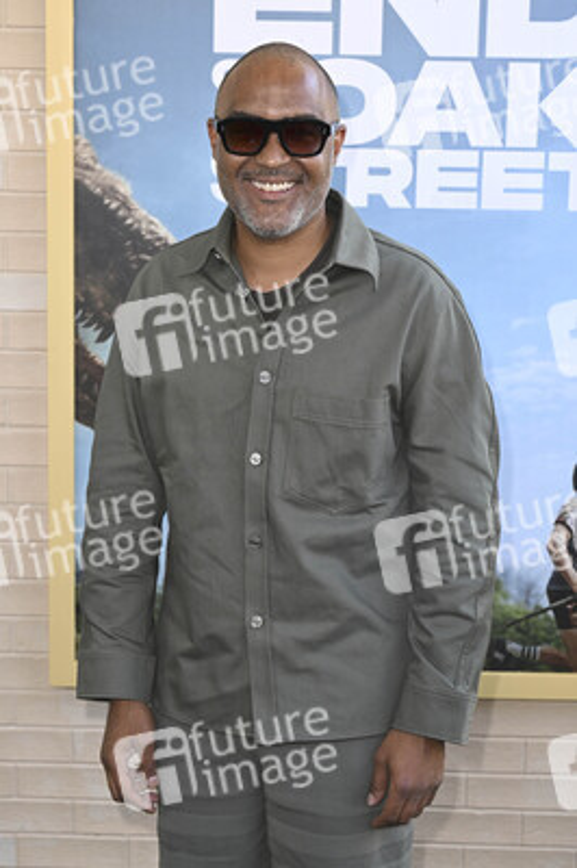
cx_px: 288
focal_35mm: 67
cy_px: 434
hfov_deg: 20.3
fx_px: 1613
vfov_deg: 30.1
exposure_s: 1/250
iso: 640
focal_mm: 67
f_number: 6.3
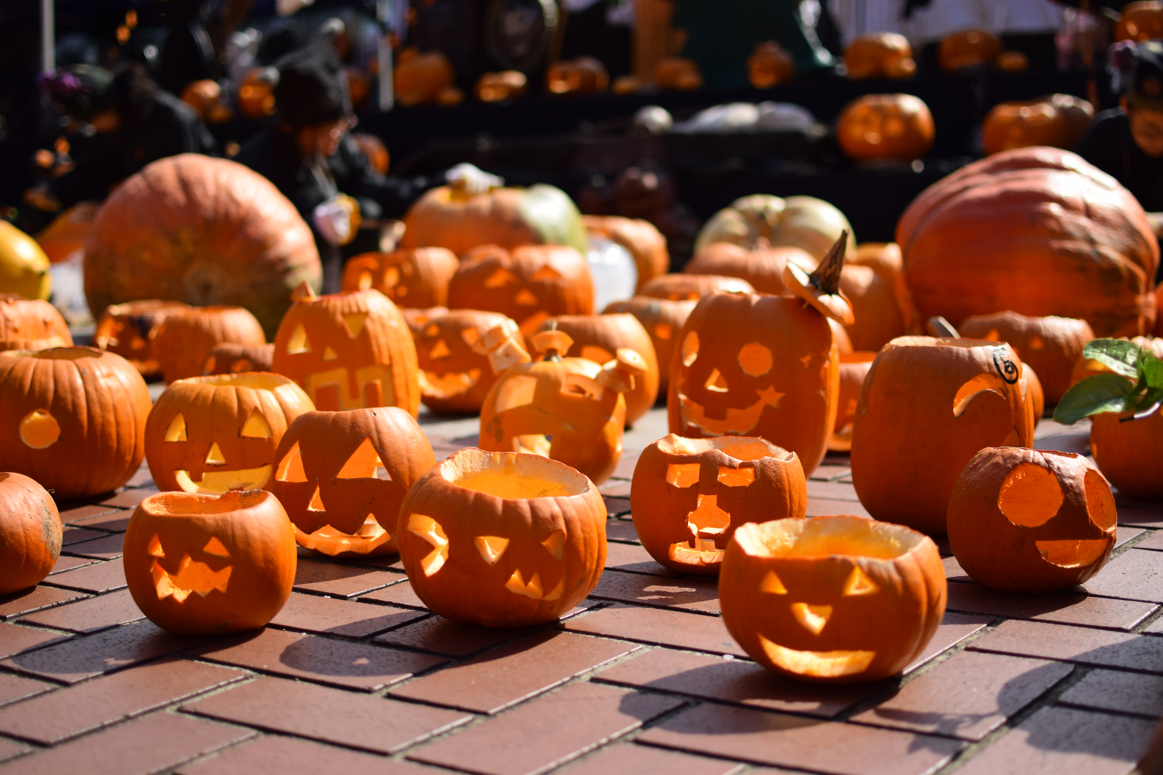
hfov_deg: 37.9
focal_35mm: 52
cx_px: 582
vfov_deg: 25.8
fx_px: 1696
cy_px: 388
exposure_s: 1/2500
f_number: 2.2
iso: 200
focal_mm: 35
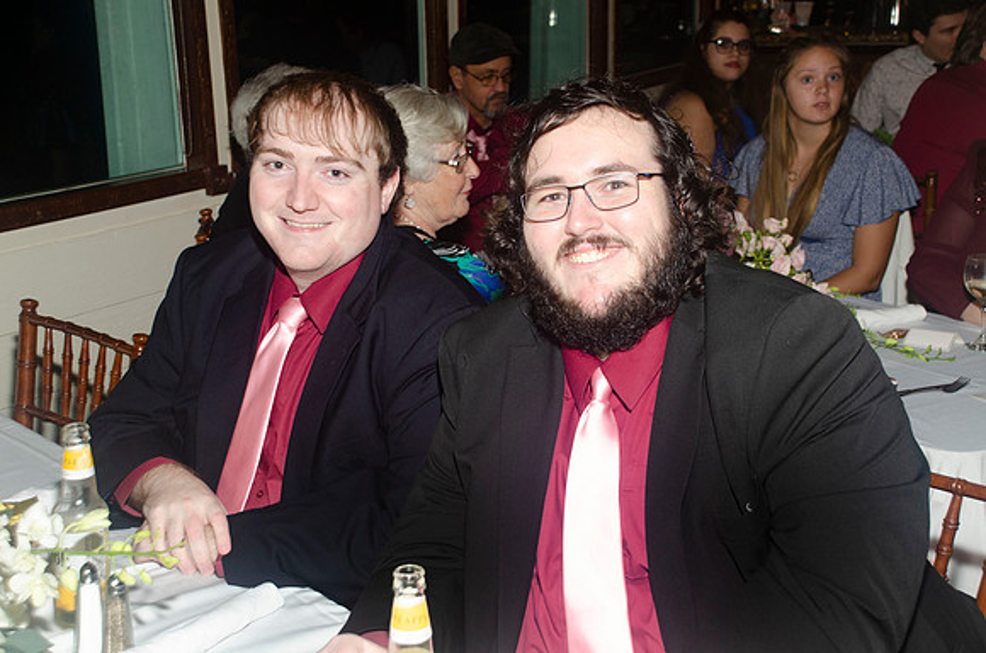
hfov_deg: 37.9
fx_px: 1435
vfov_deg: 25.6
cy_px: 326
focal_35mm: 52
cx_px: 493
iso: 400
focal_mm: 35
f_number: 5.6
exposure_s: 1/60
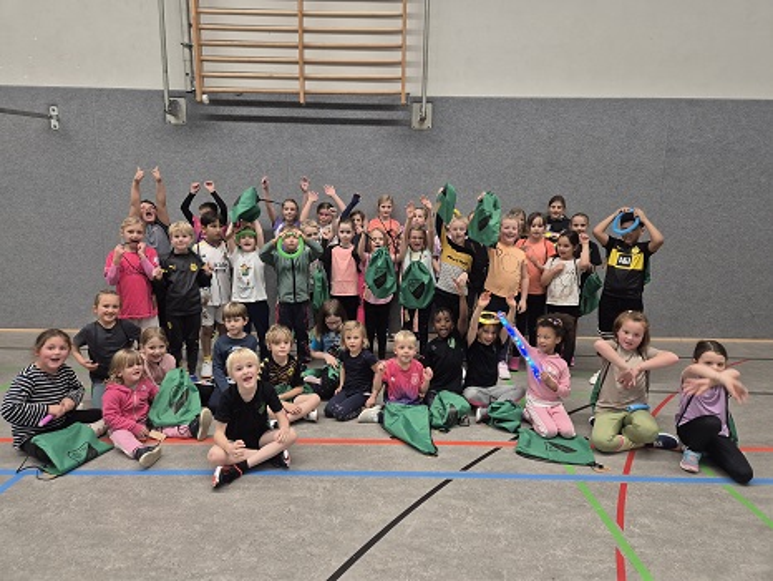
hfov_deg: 73.9
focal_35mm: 23
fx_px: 514
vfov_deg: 58.9
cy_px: 290
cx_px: 386
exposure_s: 1/100
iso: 250
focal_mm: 5.4
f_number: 1.8
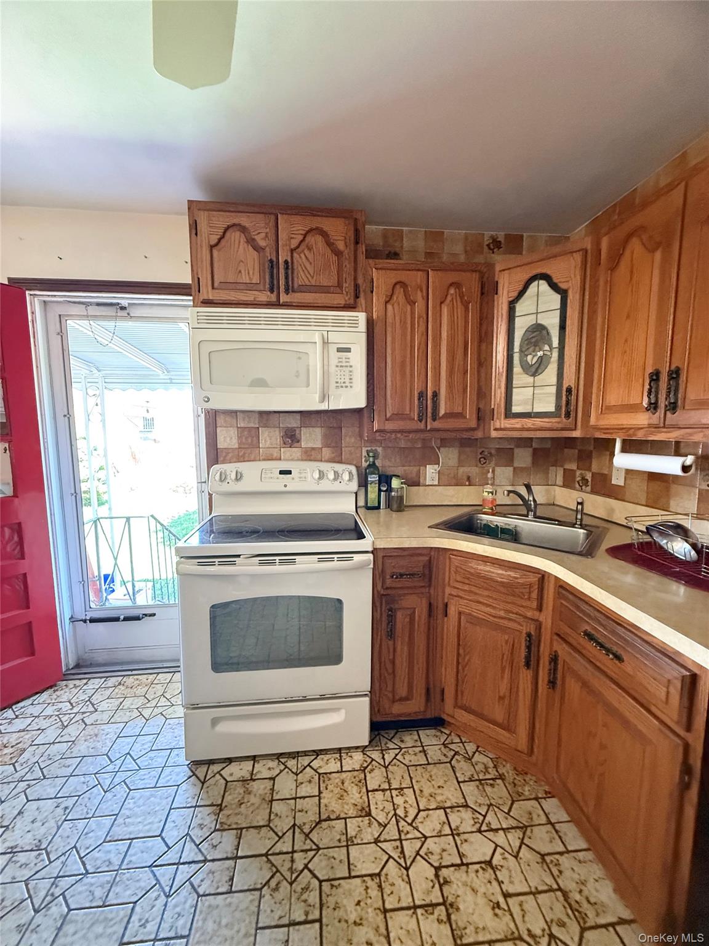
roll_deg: -0.2
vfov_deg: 102.1
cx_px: 354
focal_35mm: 14
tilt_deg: -6.4
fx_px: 382
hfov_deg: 85.7
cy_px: 473
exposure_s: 1/60
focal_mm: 2.22
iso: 800
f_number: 2.2
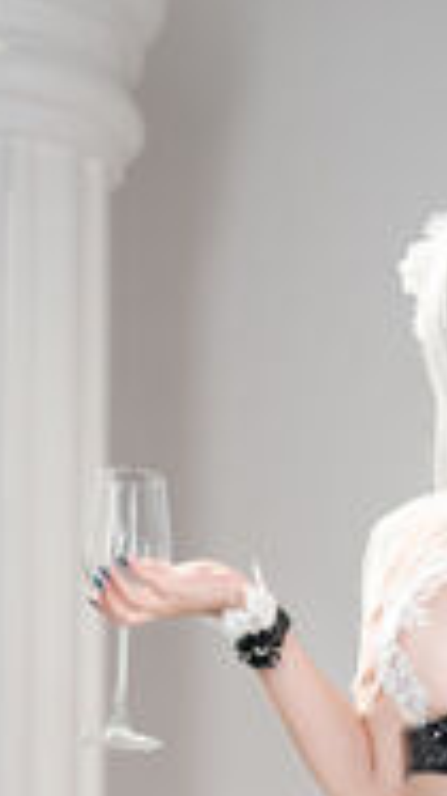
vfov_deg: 14.0
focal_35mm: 147
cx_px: 549
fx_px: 3102
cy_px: 1071
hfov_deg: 8.2
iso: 125
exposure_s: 1/160
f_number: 1.6
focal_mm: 50
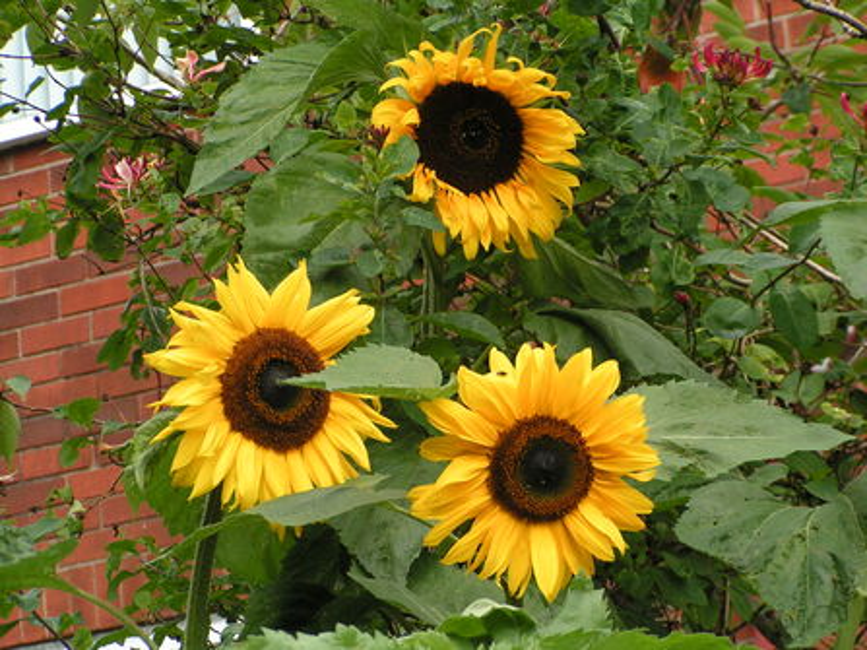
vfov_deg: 8.6
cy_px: 325
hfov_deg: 11.5
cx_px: 434
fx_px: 4307
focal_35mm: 172
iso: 50
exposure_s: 1/160
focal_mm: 26.3
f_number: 4.5
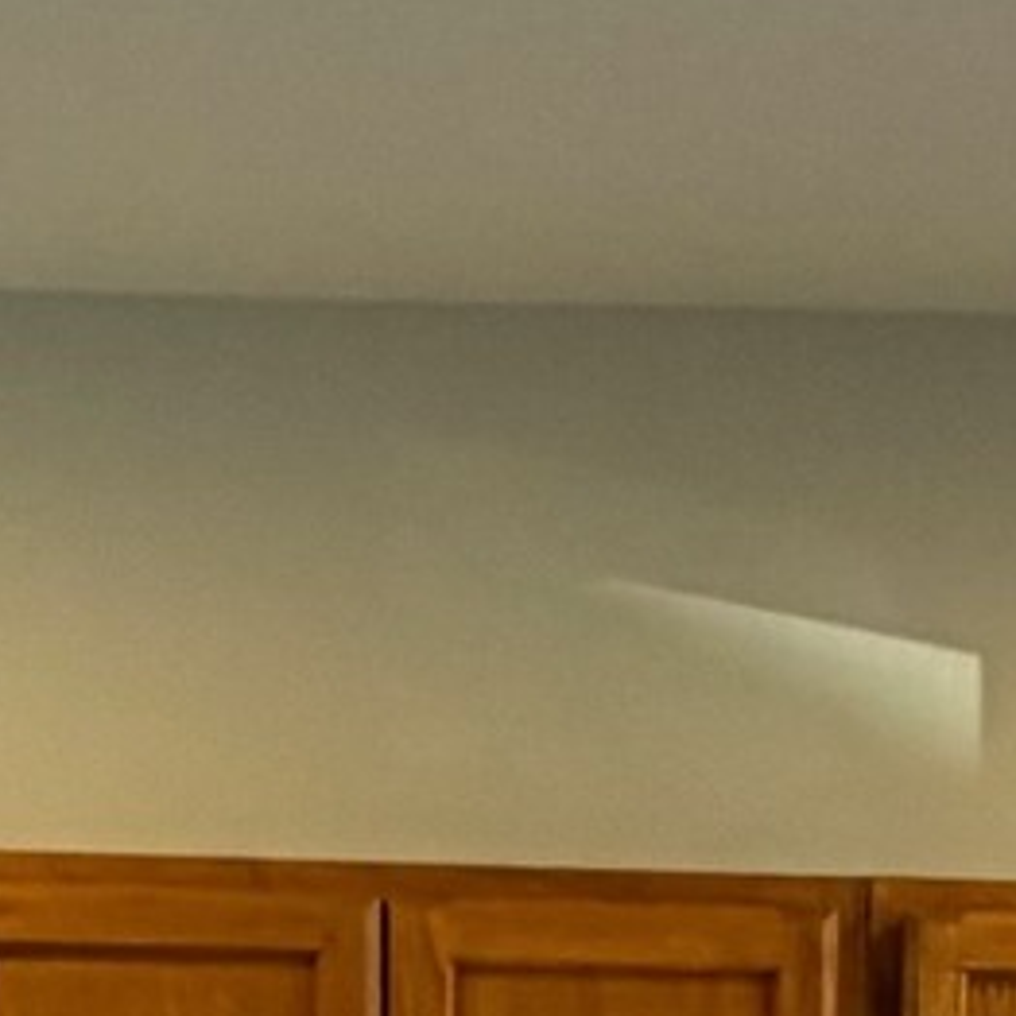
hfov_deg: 15.9
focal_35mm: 109
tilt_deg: -6.5
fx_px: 3619
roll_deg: -0.8
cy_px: 2036
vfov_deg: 13.6
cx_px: 714
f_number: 2.2
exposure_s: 1/121
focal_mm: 2.22
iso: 160
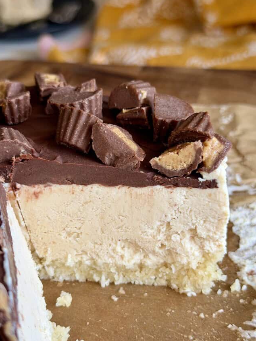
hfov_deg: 26.5
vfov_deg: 34.9
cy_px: 189
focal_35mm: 55
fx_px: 542
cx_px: 119
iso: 100
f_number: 1.8
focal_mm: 6.8
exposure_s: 1/103
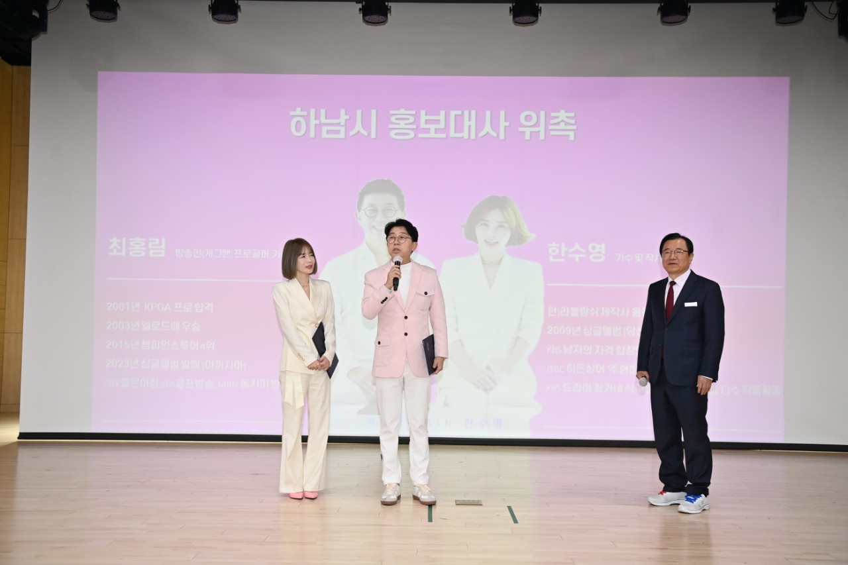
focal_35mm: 38
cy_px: 282
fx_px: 895
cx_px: 424
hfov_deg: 50.7
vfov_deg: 35.0
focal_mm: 38
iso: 800
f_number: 2.8
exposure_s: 1/125
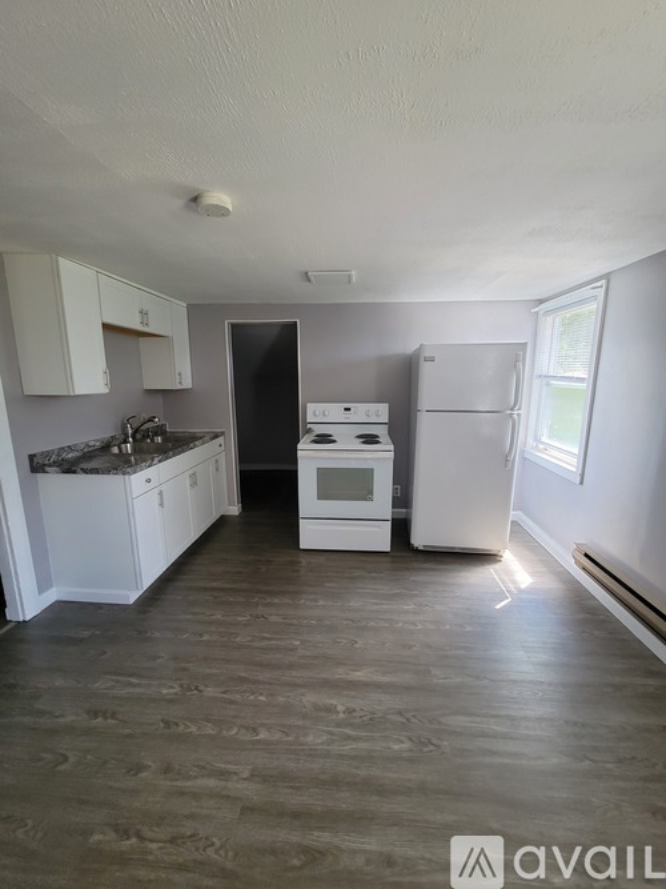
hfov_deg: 89.9
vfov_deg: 106.2
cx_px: 333
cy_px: 444
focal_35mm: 13
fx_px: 334
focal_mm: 2.2
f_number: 2.2
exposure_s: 1/59
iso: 200
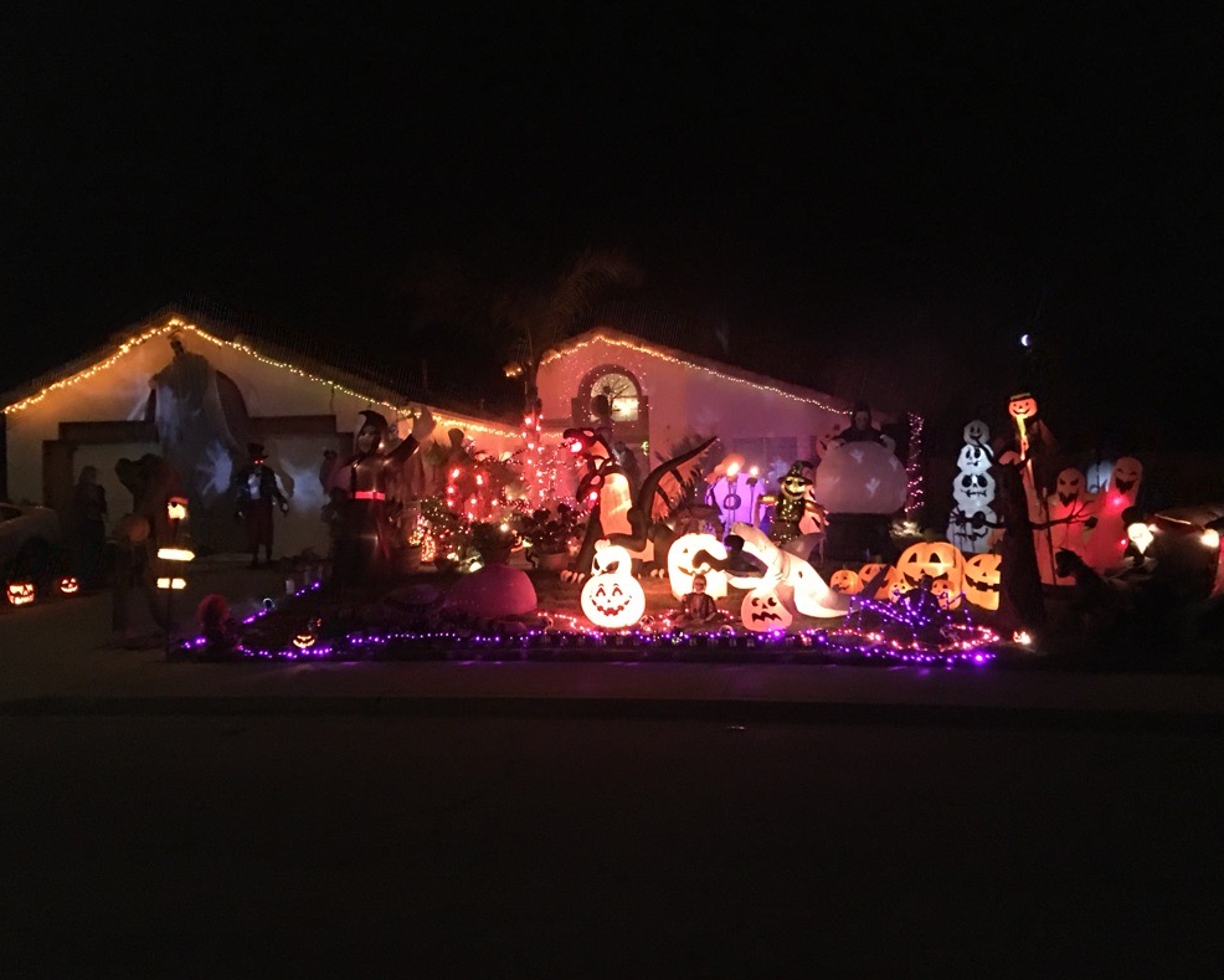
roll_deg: +1.4
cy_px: 491
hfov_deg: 57.2
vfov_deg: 47.1
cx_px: 626
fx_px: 1123
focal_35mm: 31
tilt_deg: +0.5
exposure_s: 1/4
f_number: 2.2
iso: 320
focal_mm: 4.15
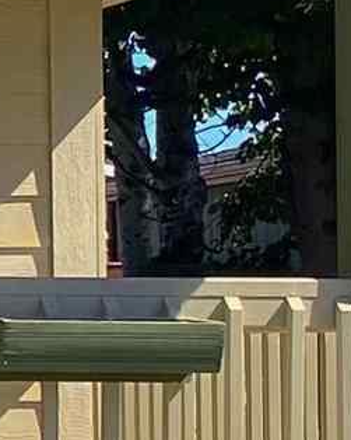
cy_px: 404
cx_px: -1253
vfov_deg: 7.8
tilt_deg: -0.2
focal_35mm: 248
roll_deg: +1.1
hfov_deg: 5.2
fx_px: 3222
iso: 32
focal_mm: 4.25
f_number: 1.8
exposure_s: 1/2105
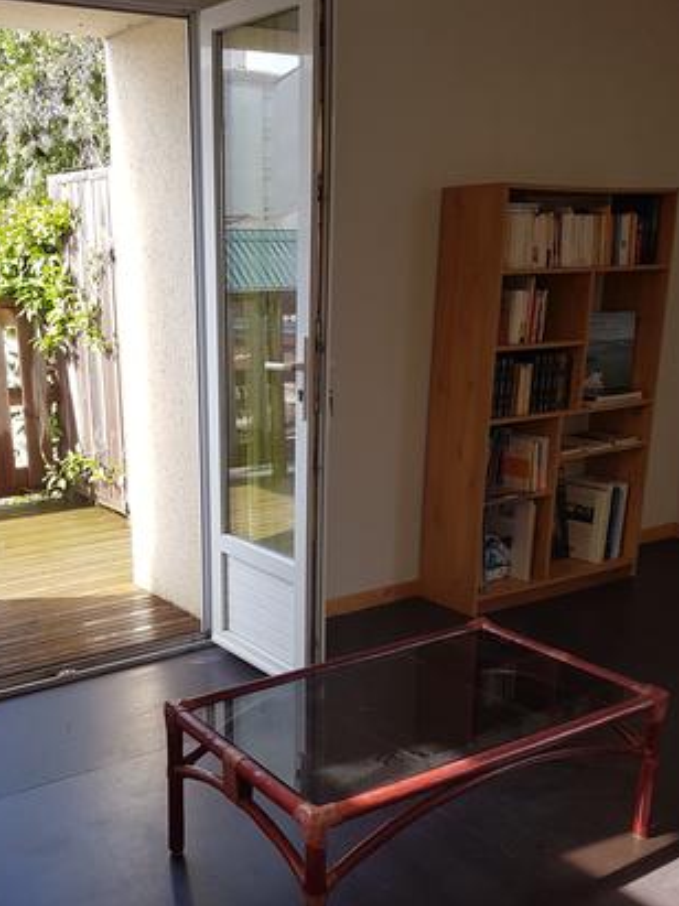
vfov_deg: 48.7
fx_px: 994
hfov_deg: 37.5
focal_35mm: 38
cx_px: 256
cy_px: 549
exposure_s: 1/218
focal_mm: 4.2
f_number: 1.7
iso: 40
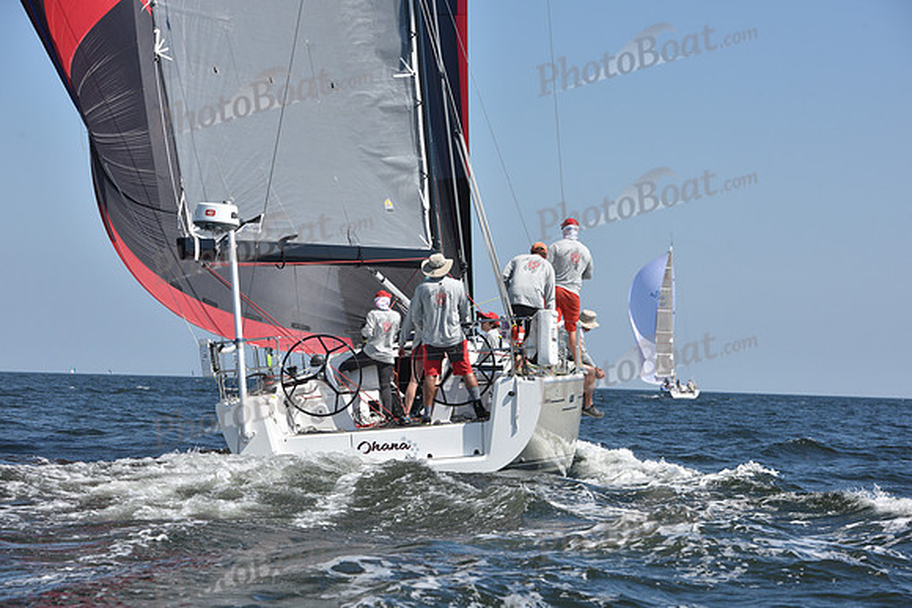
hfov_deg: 17.1
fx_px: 3041
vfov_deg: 11.4
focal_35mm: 120
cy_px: 304
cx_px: 456
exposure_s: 1/1250
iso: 320
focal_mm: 120
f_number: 9
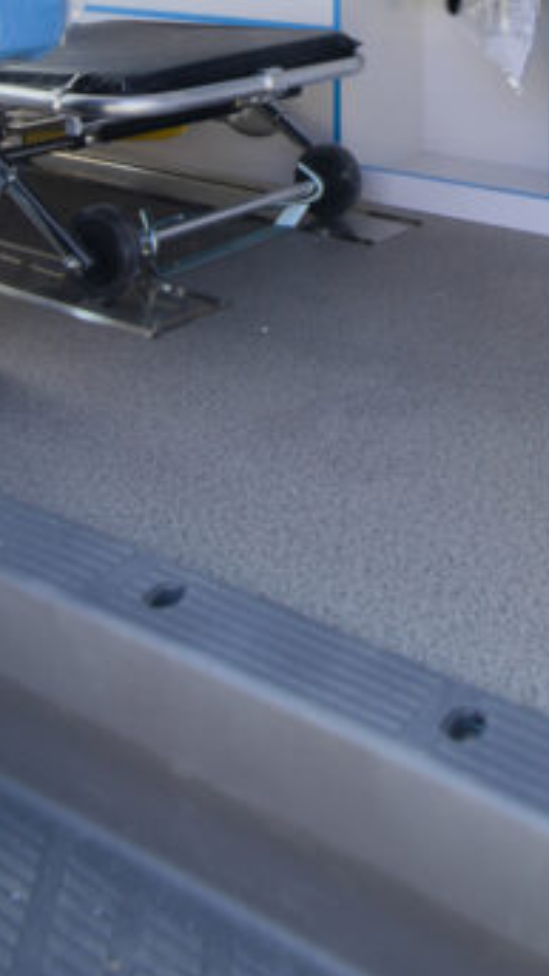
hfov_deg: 25.9
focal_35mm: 44
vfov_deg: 37.1
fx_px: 1138
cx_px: 532
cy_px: -155
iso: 100
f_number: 4
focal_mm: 16
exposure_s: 1/400
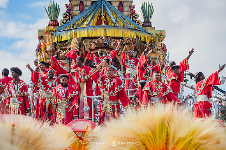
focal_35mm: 70
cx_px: 113
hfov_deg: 28.9
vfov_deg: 19.4
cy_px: 75
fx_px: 439
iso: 400
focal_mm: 70
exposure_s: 1/1600
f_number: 5.6
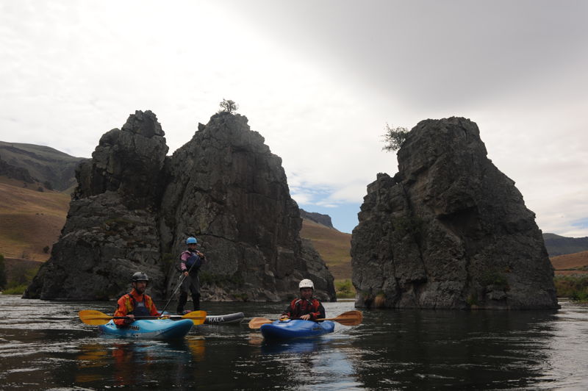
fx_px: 571
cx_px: 294
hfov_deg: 54.5
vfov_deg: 37.8
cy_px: 196
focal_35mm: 35
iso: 200
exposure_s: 1/640
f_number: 8
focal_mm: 35
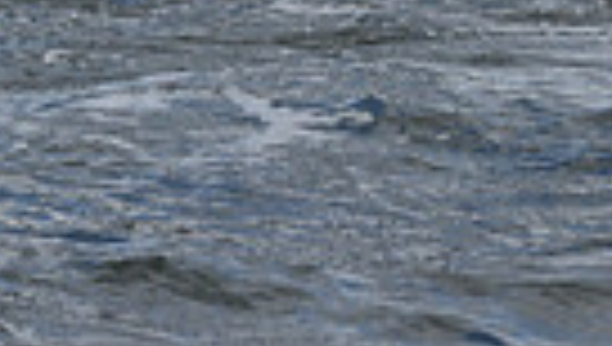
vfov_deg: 2.4
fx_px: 8110
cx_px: 191
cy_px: -953
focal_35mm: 499
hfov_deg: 4.3
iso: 250
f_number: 10
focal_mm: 112
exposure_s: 1/800
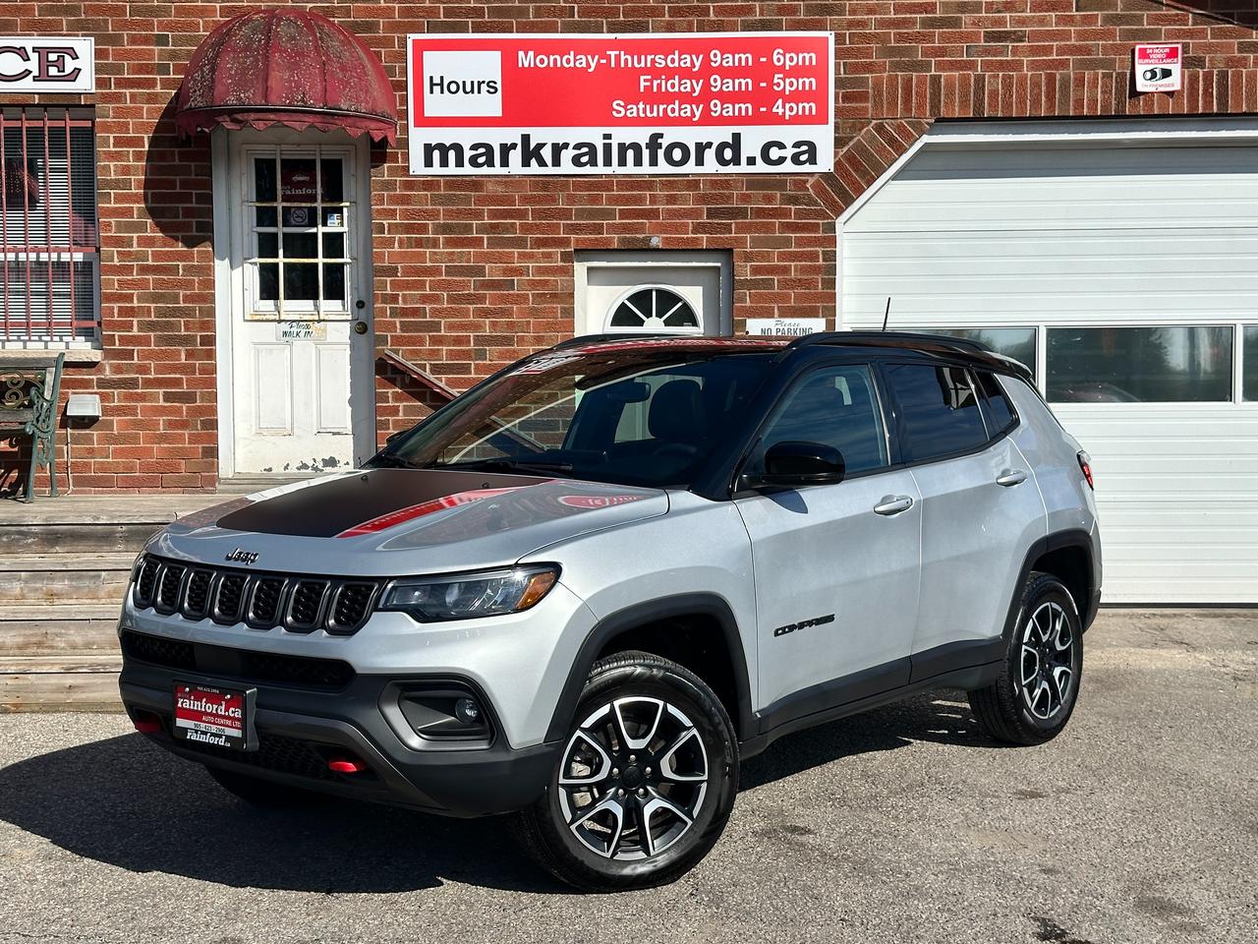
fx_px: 1744
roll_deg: +0.5
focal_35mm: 48
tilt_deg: -2.5
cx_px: 629
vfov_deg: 30.3
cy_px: 472
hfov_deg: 39.7
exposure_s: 1/6211
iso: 64
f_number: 1.78
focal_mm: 6.86
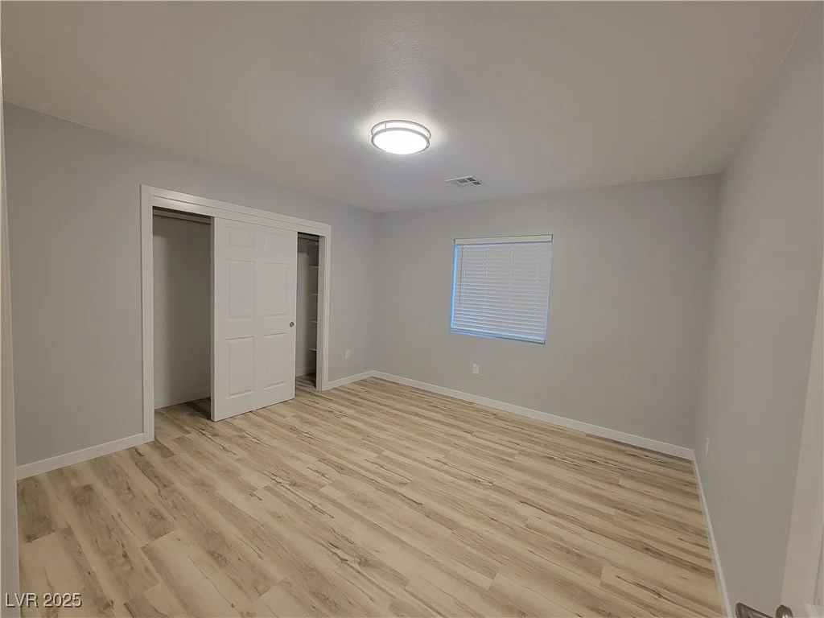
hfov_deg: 106.2
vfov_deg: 89.9
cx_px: 412
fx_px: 309
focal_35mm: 13
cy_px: 309
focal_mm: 2.2
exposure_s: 1/60
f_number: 2.2
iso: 400
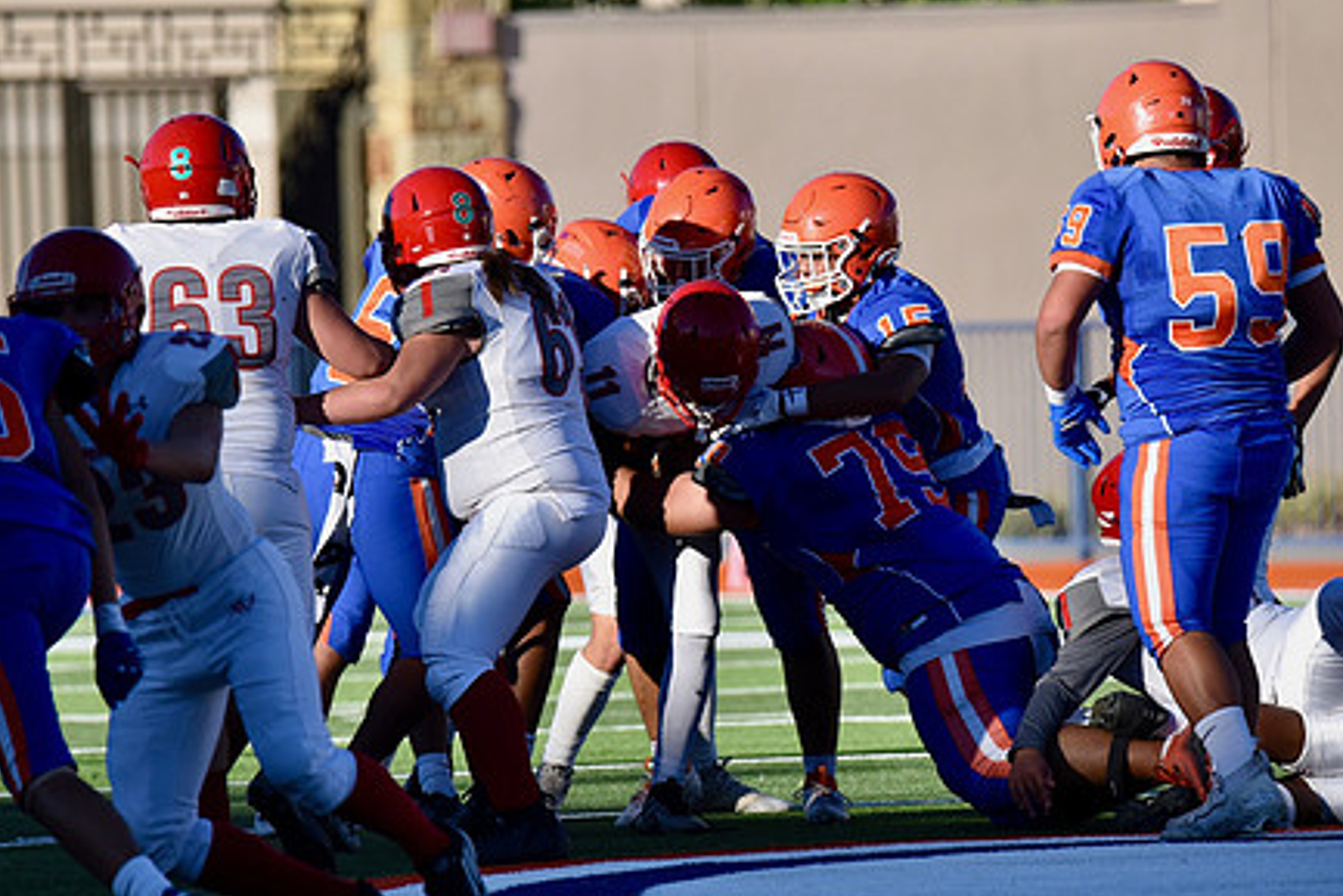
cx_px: 726
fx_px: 20001
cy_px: 380
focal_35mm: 536
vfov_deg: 2.6
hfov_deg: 3.8
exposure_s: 1/3200
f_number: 6
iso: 720
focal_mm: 400
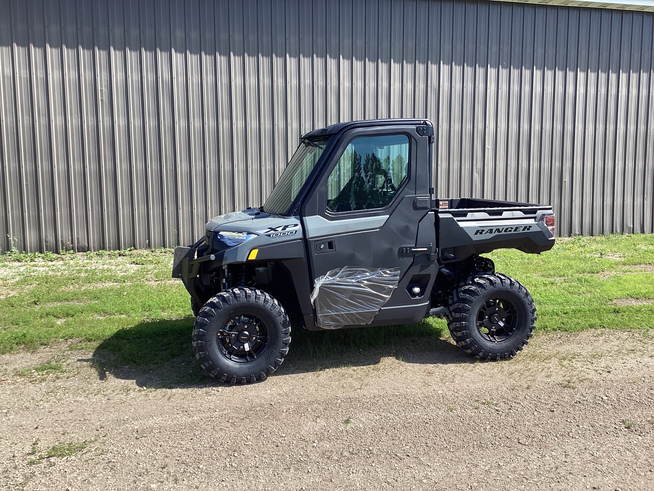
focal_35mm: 31
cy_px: 246
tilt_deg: -4.8
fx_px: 586
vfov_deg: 45.4
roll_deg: +1.1
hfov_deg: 58.4
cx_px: 327
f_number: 2.4
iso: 25
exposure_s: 1/668
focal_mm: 3.3
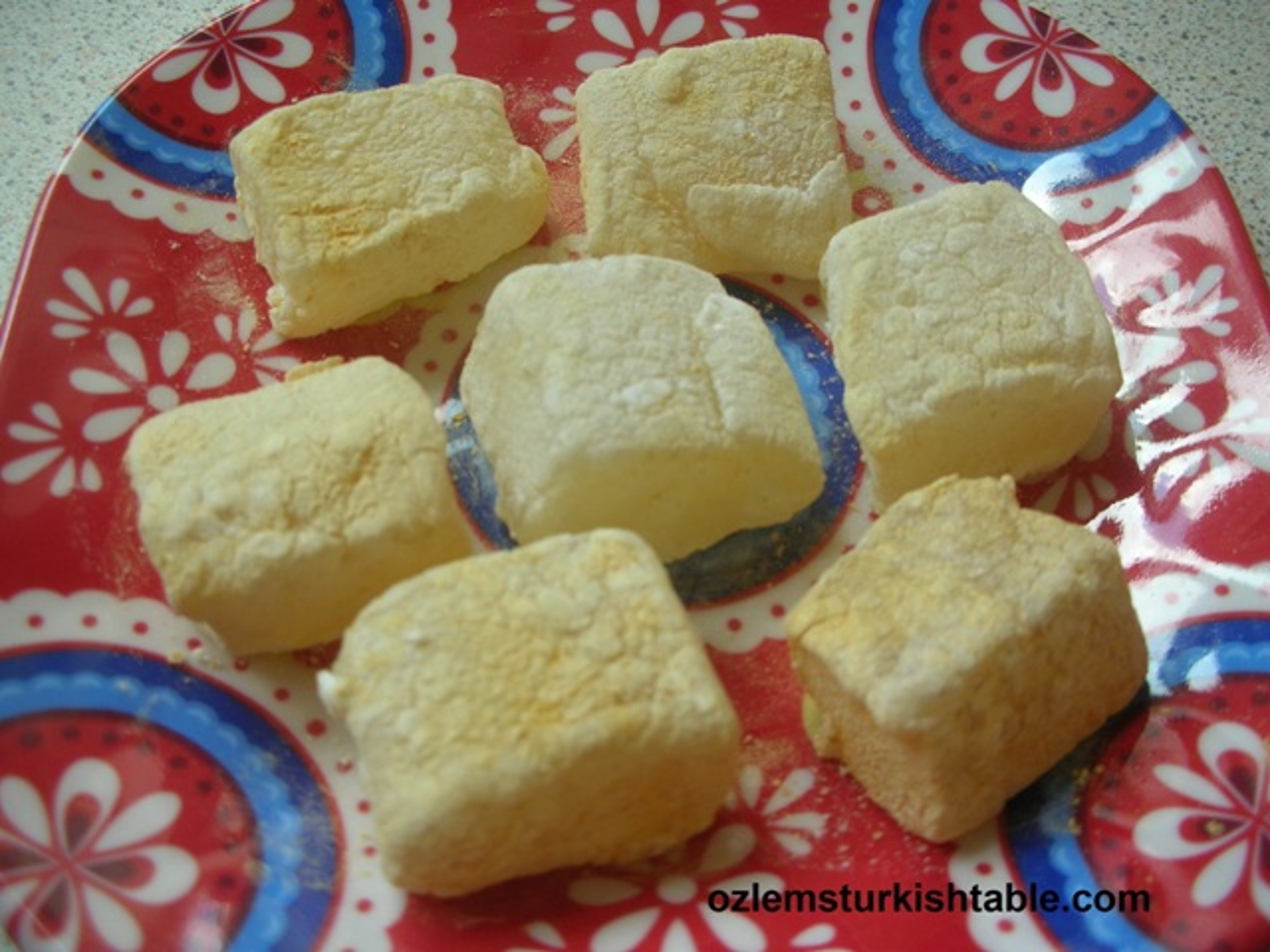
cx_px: 635
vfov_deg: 40.7
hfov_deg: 52.6
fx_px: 1284
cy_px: 476
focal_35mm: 35
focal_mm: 5.8
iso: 50
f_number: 3
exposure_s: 1/51
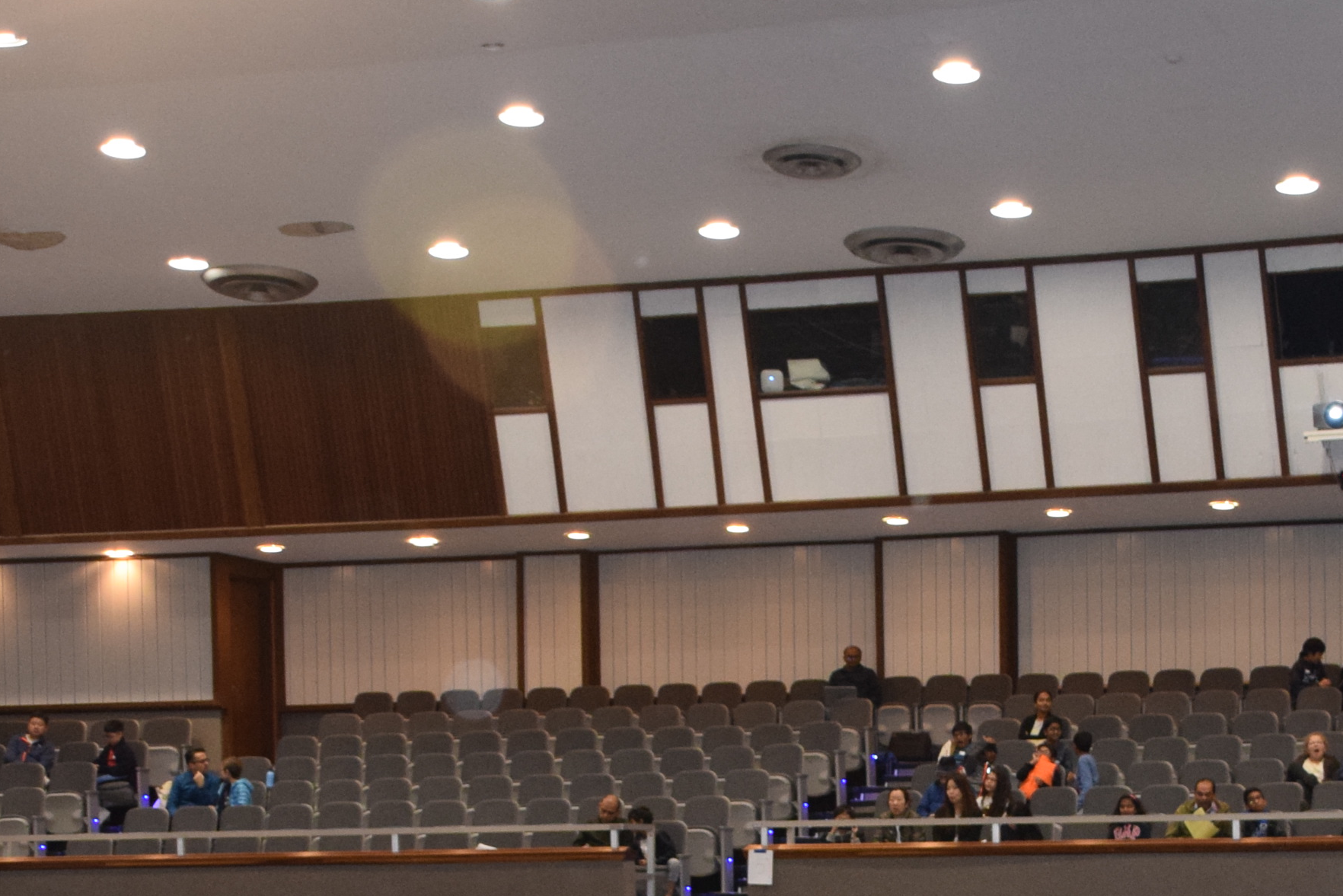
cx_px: 978
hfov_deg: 25.0
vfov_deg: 16.4
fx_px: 2995
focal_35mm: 80
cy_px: 1036
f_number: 3.5
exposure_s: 1/60
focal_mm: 21
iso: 1600
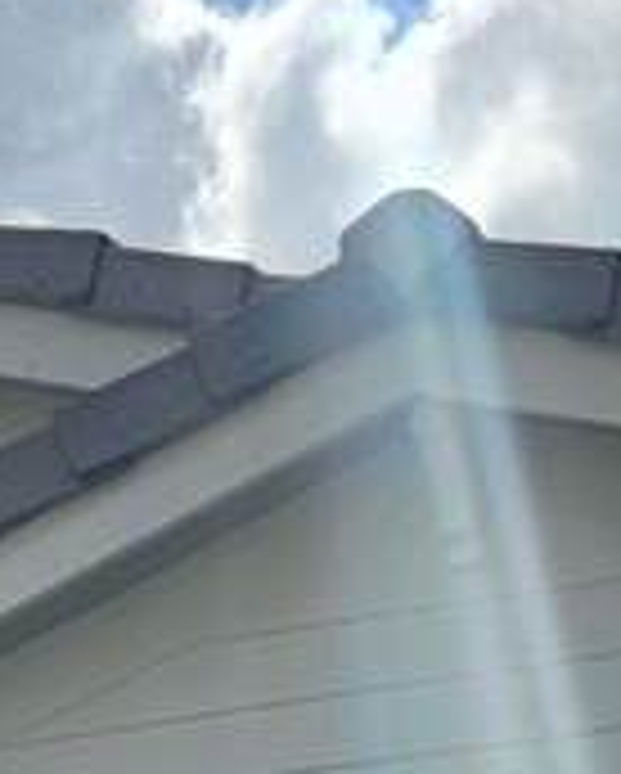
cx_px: 198
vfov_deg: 10.4
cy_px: 1674
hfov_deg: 9.3
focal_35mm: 167
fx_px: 3830
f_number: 1.8
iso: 25
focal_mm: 5.4
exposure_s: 1/4054
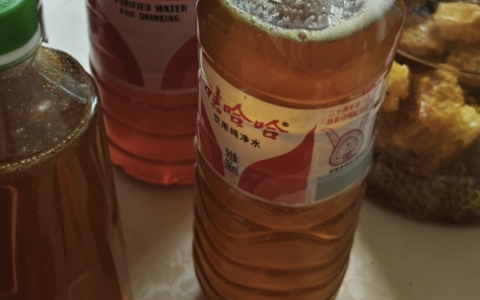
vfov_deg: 22.9
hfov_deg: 36.8
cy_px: 21
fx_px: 720
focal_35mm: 55
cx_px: 204
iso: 200
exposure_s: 1/100
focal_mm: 5.43
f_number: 1.8
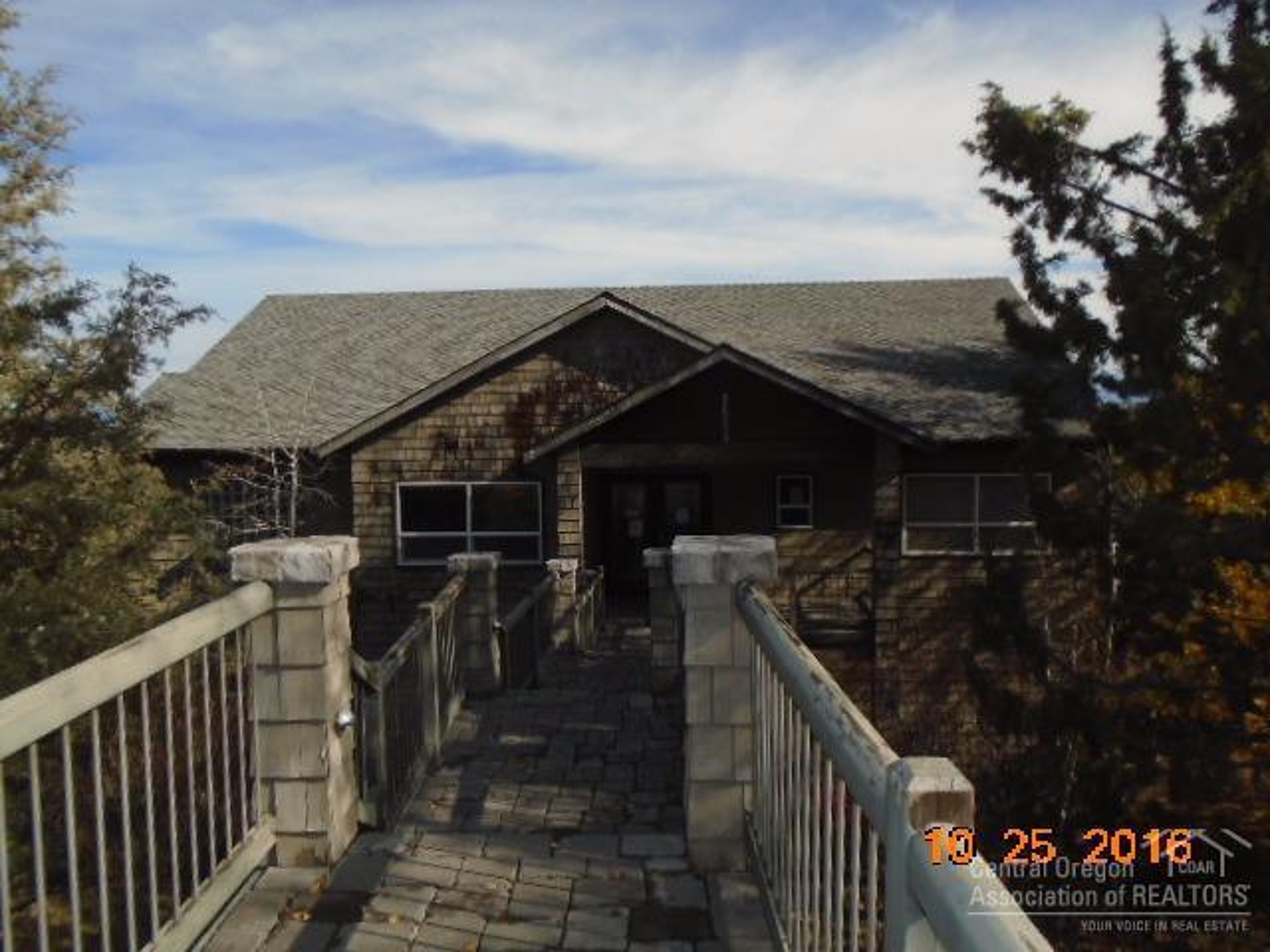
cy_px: 476
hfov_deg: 67.3
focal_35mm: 26
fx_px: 954
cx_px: 635
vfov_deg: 53.1
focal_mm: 4.6
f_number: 3.2
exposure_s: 1/1500
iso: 100
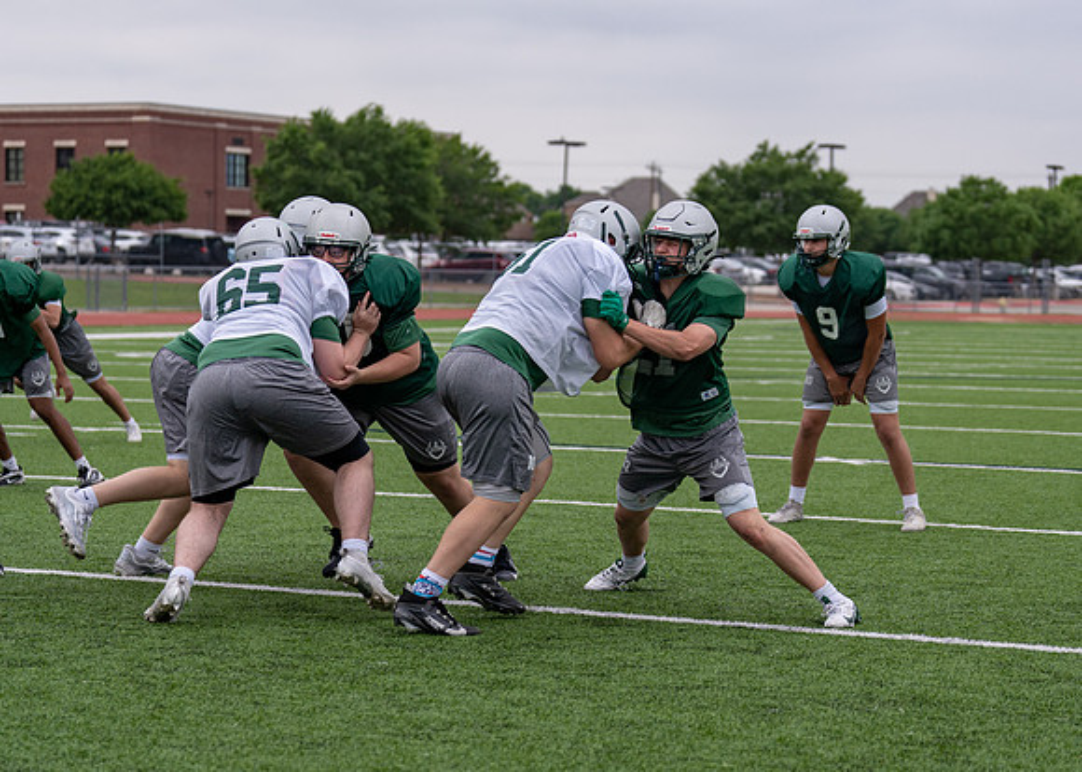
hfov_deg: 21.4
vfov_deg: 15.4
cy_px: 453
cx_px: 596
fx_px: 2859
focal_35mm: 93
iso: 160
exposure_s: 1/2500
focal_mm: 70
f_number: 2.8
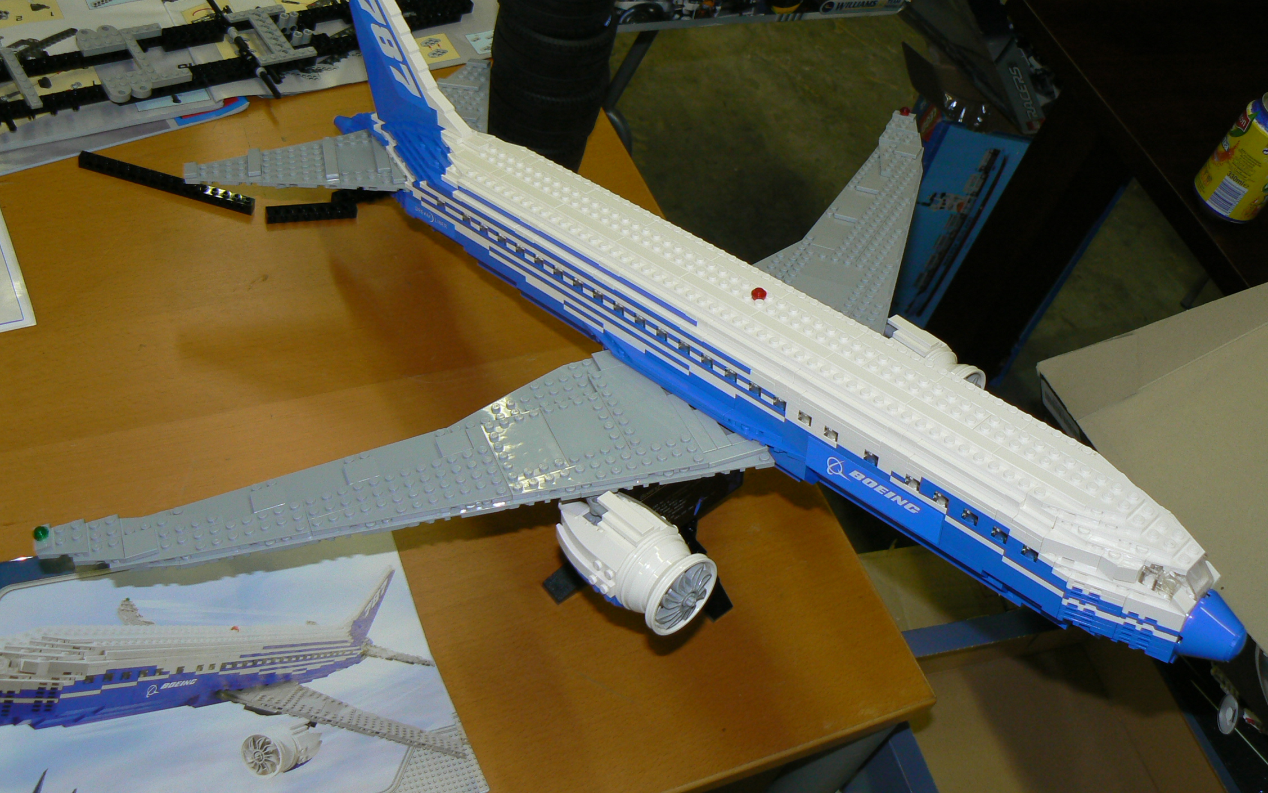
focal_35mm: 39
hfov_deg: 50.4
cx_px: 635
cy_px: 356
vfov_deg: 32.7
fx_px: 1348
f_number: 2.8
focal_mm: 6
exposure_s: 1/30
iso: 100
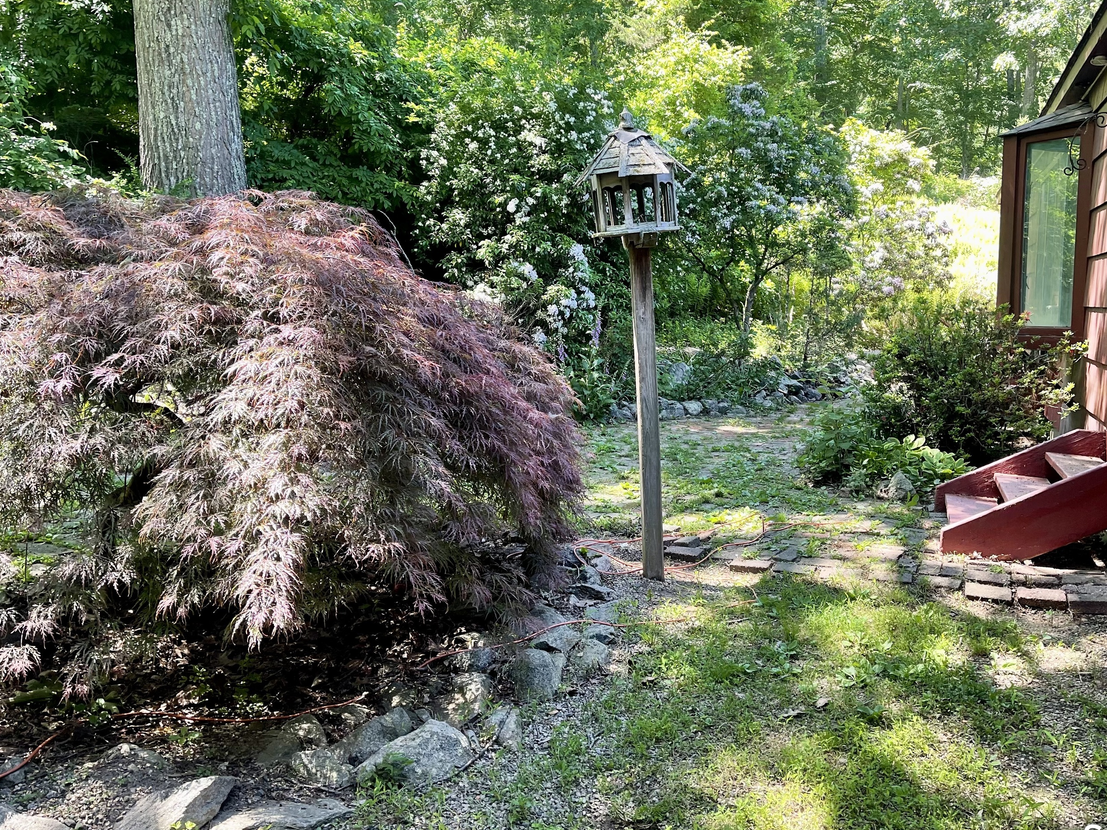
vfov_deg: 45.3
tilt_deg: -3.5
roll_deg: -1.0
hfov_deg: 58.3
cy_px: 346
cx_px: 601
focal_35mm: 31
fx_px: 991
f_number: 1.6
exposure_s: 1/121
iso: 64
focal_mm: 5.1
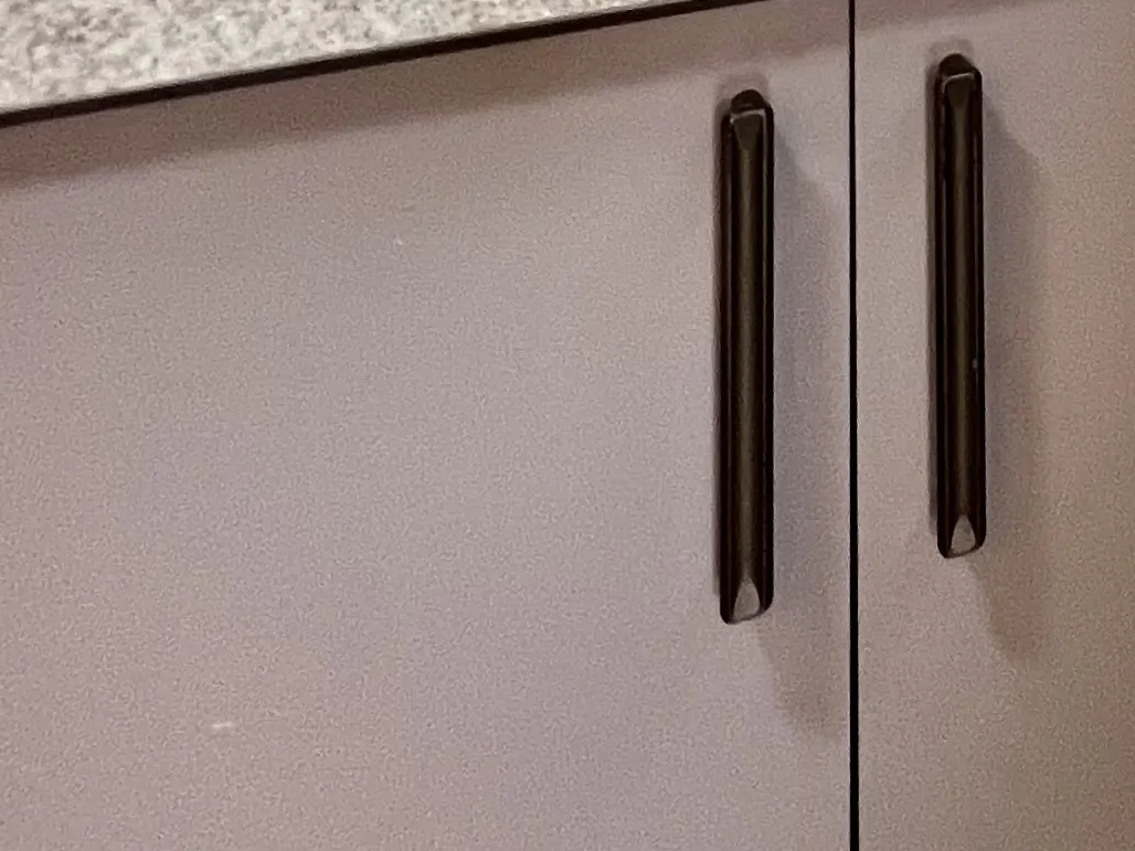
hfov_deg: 25.2
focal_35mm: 51
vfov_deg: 20.6
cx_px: 1818
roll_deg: -0.4
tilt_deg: -0.5
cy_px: -657
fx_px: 1672
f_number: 1.8
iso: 250
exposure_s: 1/60
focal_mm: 1.57
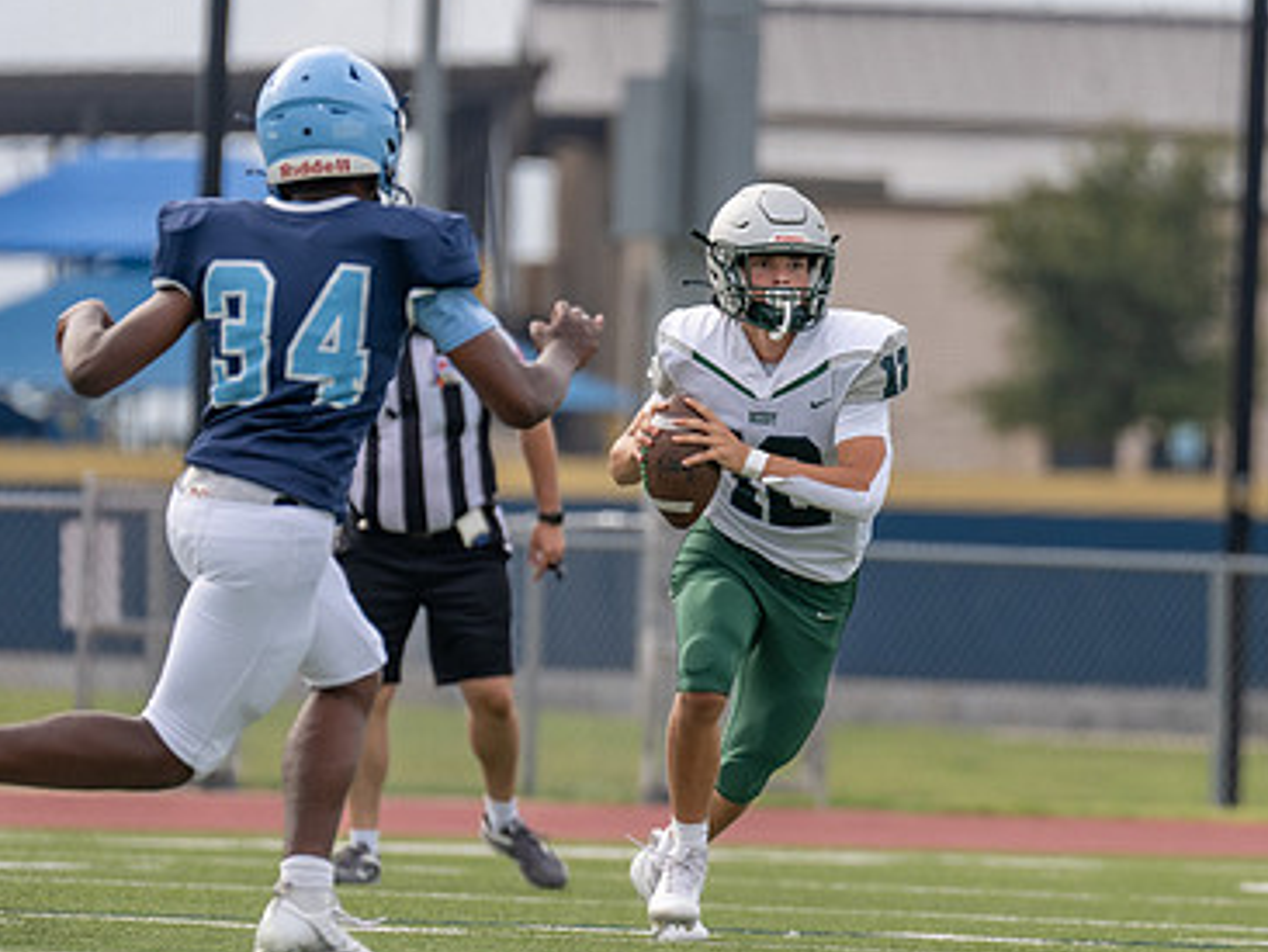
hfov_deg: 3.6
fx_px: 19977
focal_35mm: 545
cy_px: 570
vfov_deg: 2.7
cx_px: 816
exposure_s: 1/1250
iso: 100
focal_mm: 200
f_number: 2.8
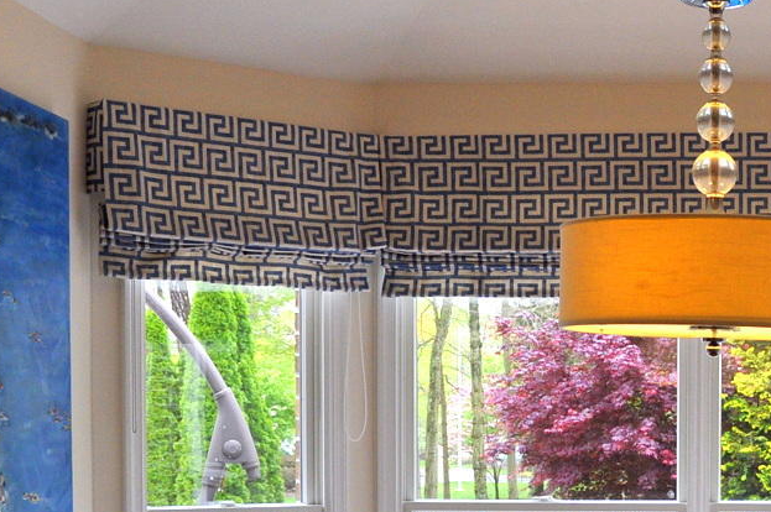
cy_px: 525
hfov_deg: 25.4
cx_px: 717
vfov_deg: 17.2
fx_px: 1647
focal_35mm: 77
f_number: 5.6
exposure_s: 1/125
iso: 400
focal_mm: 20
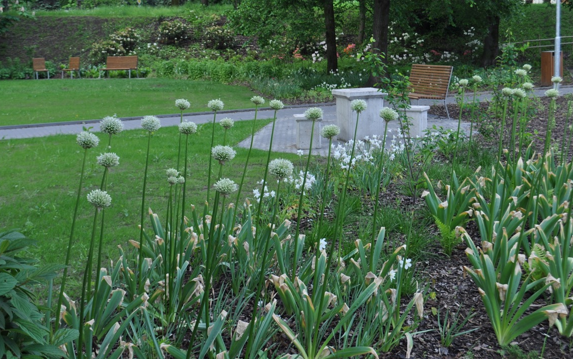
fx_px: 750
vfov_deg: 26.8
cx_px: 252
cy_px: 150
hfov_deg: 41.8
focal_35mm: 48
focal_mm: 28
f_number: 6.3
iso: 200
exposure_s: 1/160
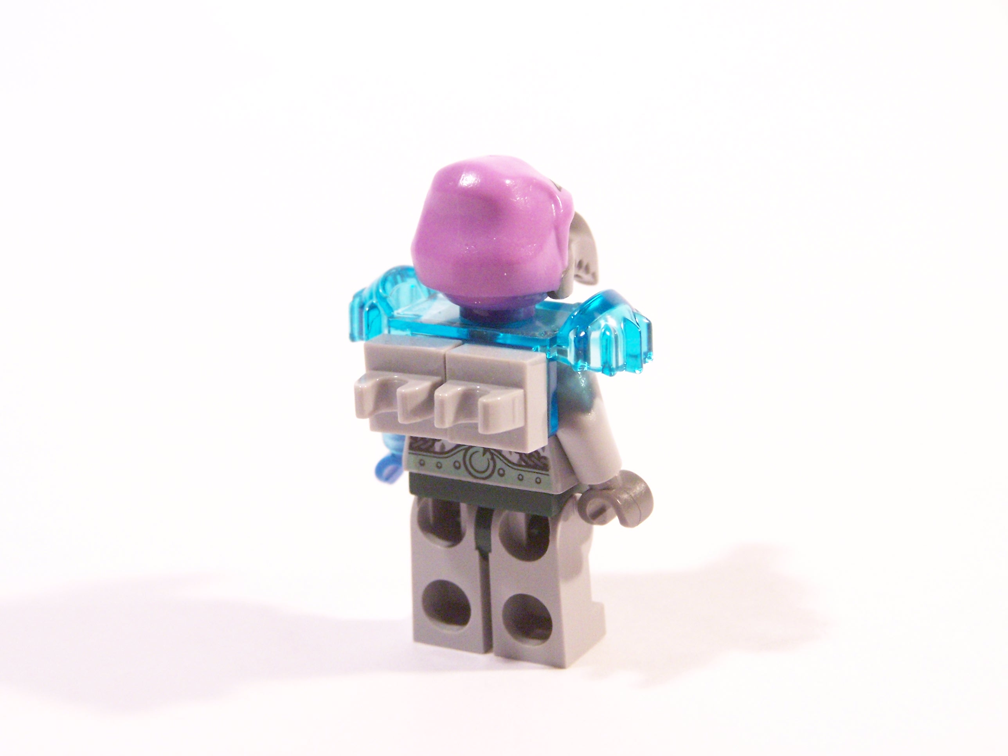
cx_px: 504
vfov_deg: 14.1
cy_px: 378
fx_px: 3058
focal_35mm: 105
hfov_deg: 18.7
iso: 400
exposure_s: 1/30
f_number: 3.6
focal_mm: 17.5
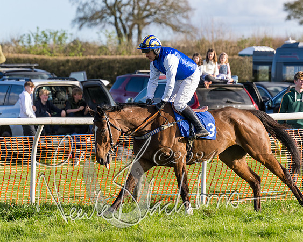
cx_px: 151
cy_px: 131
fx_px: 2514
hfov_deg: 6.9
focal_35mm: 280
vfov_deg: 5.5
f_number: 4
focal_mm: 145
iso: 400
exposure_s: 1/1600
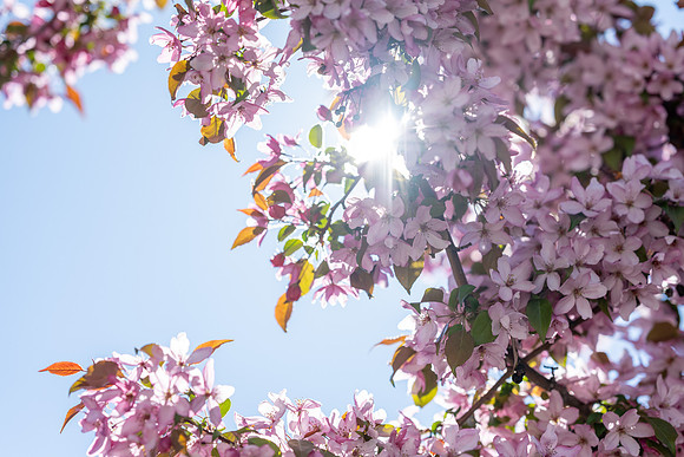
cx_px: 356
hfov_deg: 23.0
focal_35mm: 88
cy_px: 219
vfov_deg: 15.5
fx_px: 1681
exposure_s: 1/2500
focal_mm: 85
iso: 100
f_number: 2.8
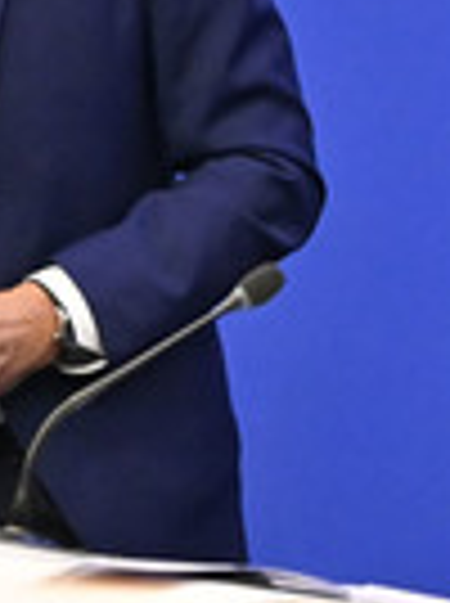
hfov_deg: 4.4
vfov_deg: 6.0
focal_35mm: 330
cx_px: -522
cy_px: 27
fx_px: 5738
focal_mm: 102
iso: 5000
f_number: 2.8
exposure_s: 1/800
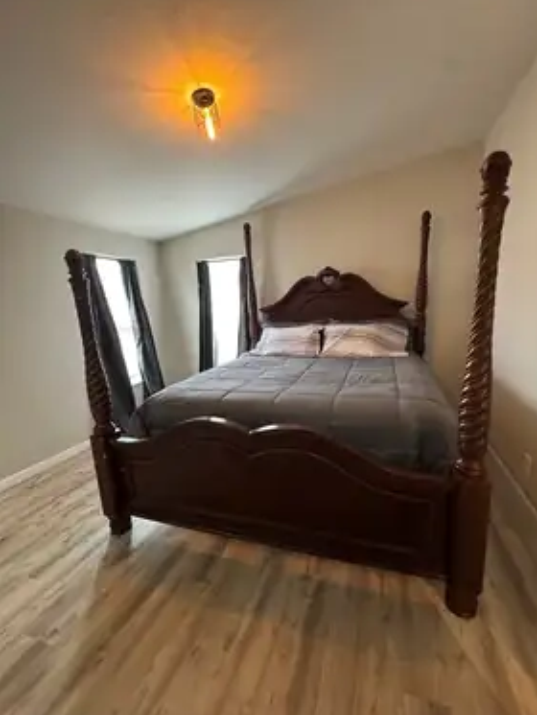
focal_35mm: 15
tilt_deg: -10.2
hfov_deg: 81.7
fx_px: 310
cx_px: 286
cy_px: 366
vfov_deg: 98.1
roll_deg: +2.7
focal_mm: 2.22
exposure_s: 1/60
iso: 800
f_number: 2.2
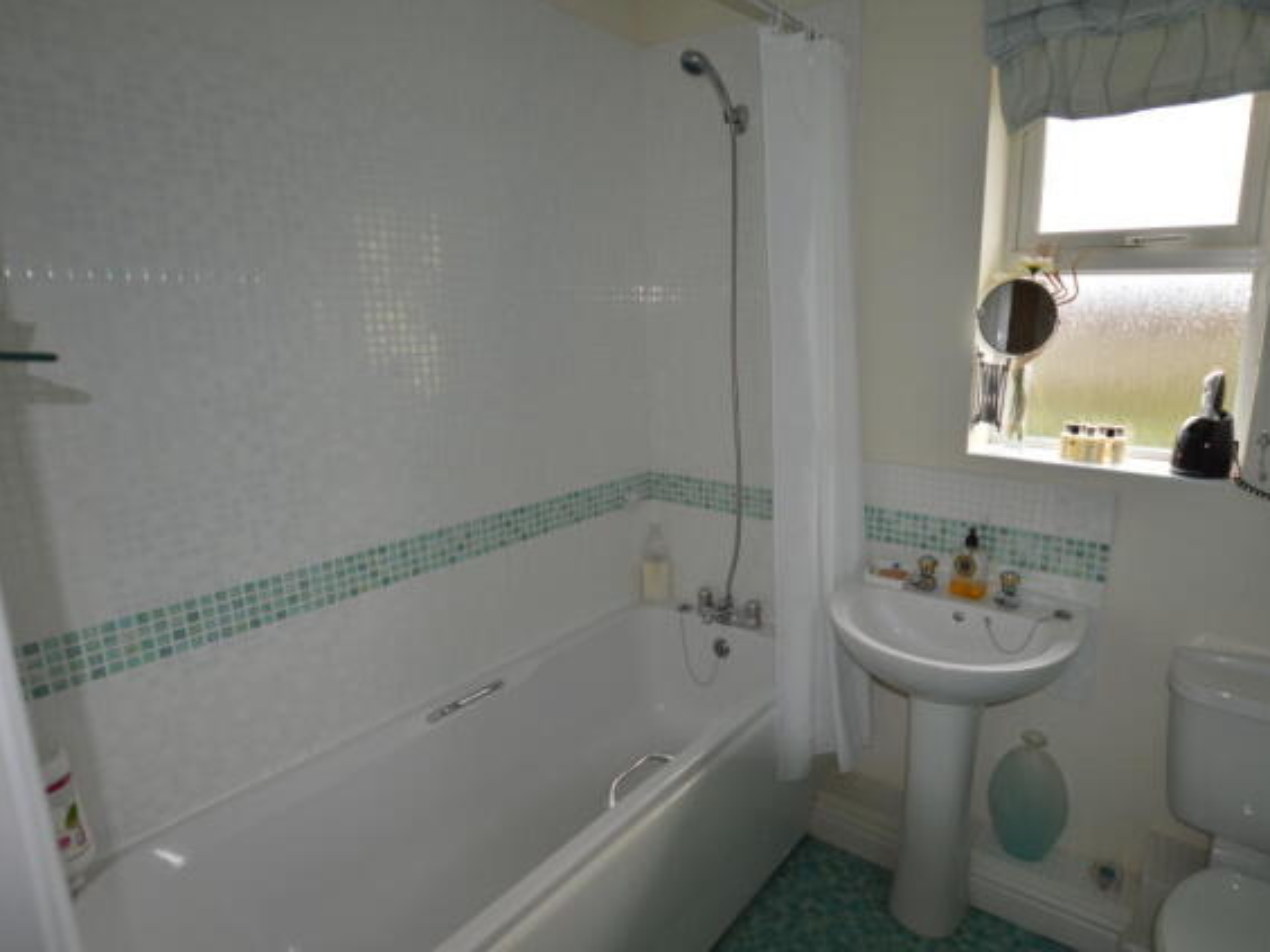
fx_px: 707
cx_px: 736
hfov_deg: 83.2
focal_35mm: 19
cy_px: 470
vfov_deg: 67.9
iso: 100
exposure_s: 1/60
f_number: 3.5
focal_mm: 11.5
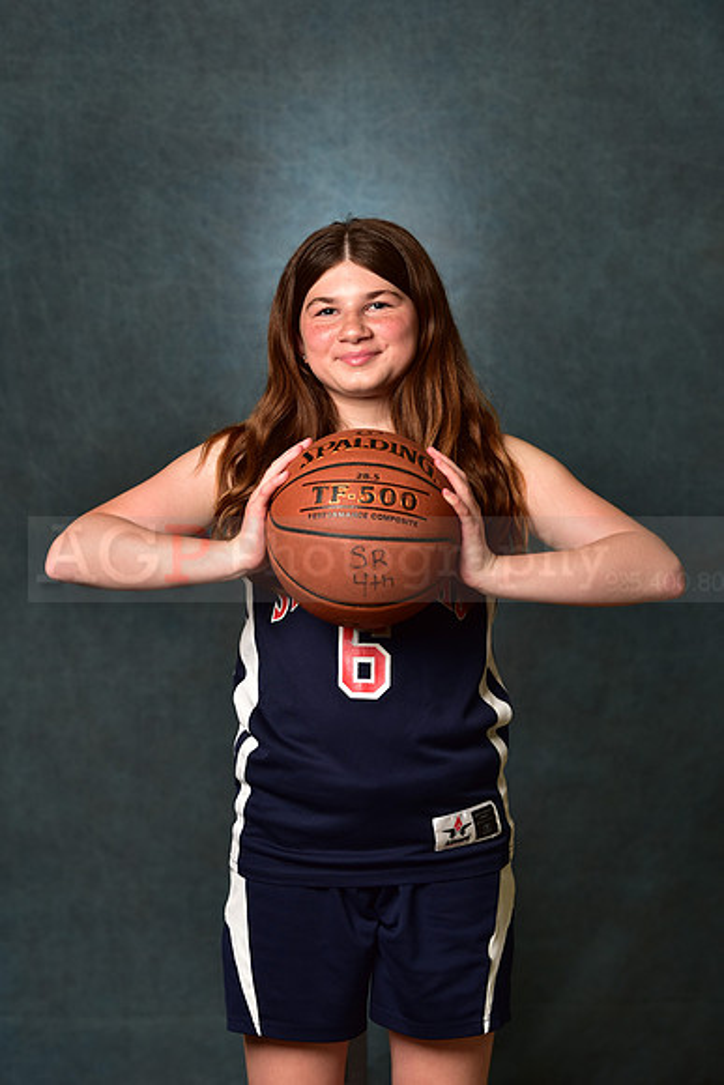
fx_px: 2954
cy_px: 542
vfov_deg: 20.8
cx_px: 362
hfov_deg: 14.0
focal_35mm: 98
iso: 250
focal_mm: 98
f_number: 4.5
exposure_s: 1/160
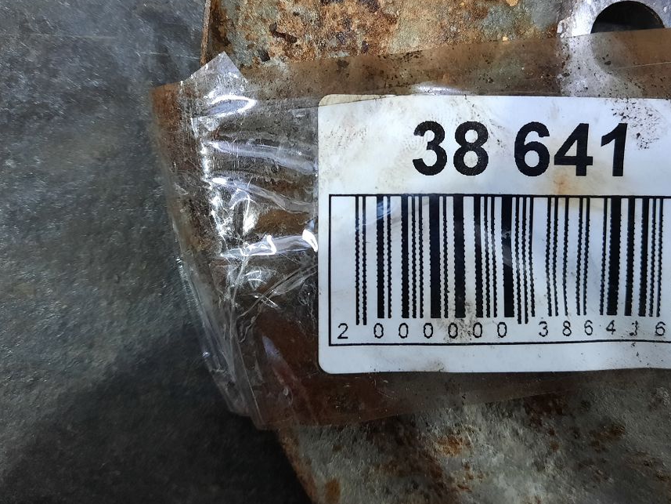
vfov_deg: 40.4
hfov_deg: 52.4
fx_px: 679
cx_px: 393
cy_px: 183
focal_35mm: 35
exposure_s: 1/50
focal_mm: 4.6
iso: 320
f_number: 2
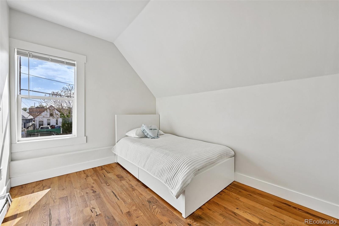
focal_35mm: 14
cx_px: 170
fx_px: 132
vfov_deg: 81.2
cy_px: 113
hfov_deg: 104.3
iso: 64
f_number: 11
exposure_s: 1/30
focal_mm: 14
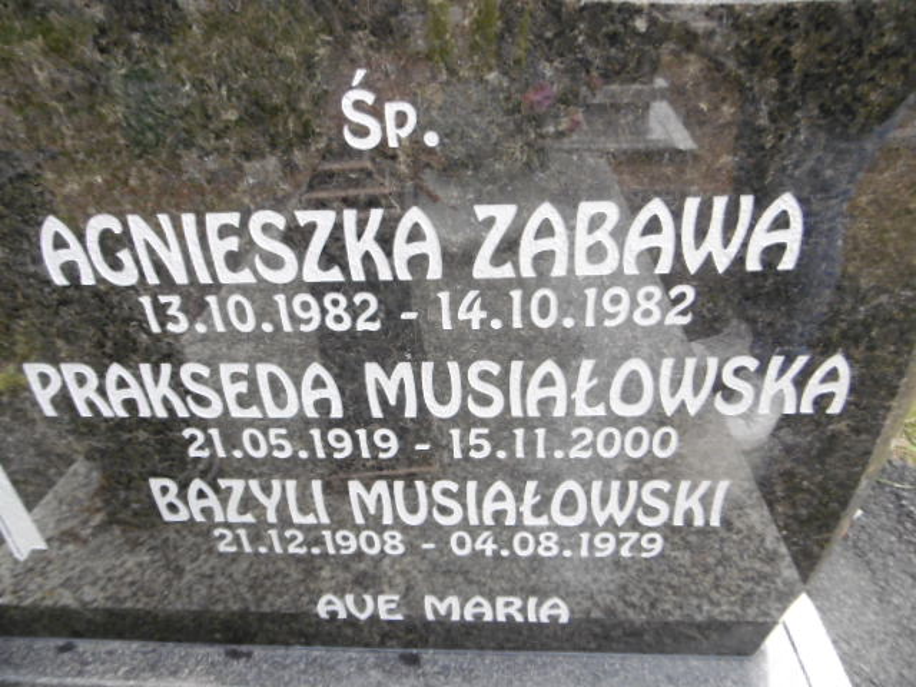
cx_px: 458
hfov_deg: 71.6
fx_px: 635
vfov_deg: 56.8
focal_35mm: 24
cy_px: 344
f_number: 3.1
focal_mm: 4.3
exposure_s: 1/60
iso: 250
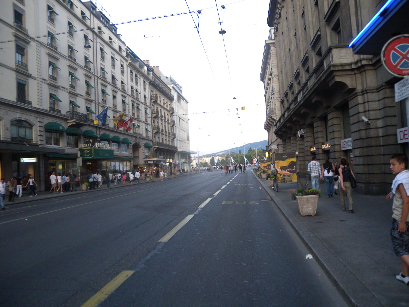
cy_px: 154
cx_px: 204
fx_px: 331
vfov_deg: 49.7
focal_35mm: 28
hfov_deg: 63.4
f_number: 2.7
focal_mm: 6
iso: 160
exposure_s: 1/76.4
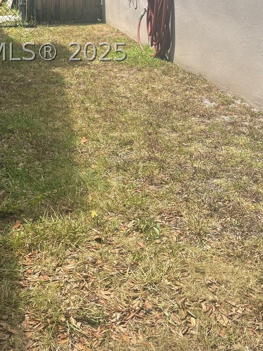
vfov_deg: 30.6
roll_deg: +1.0
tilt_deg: -8.4
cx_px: 37
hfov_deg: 23.5
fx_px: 618
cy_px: 52
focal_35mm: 61
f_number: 1.6
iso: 50
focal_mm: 5.96
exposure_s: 1/1217
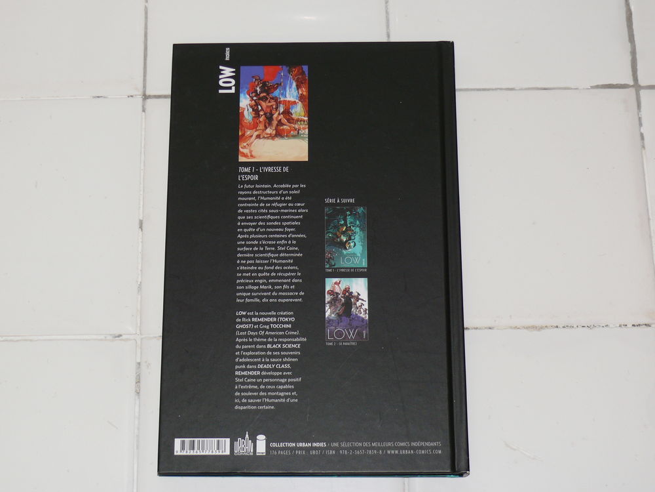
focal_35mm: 75
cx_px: 328
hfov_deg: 26.0
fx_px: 1419
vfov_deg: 19.6
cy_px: 246
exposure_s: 1/30
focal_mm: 12.4
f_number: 3.2
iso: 100
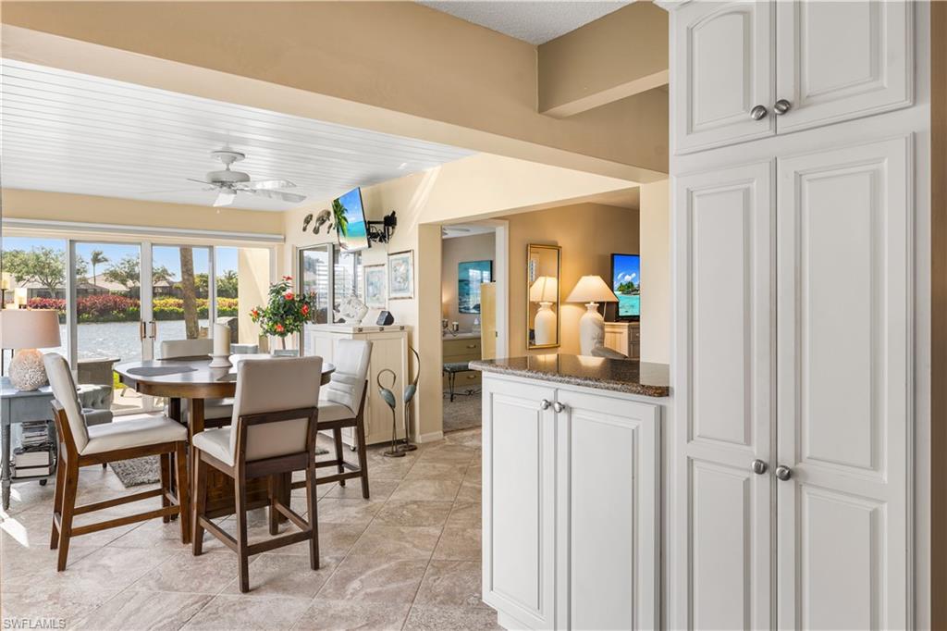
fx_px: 579
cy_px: 316
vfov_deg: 57.2
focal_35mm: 22
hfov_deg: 78.6
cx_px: 474
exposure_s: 1/15
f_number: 8
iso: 400
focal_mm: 22
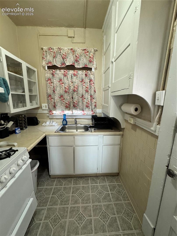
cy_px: 118
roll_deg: -1.9
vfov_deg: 102.1
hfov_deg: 85.6
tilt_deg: -11.0
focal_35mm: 14
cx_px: 88
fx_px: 96
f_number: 2.2
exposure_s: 1/60
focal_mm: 2.22
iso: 400
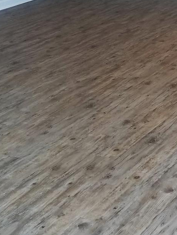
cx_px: 257
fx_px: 573
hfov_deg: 16.2
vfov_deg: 21.7
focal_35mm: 84
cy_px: -43
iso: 80
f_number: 1.7
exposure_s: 1/60
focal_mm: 4.3
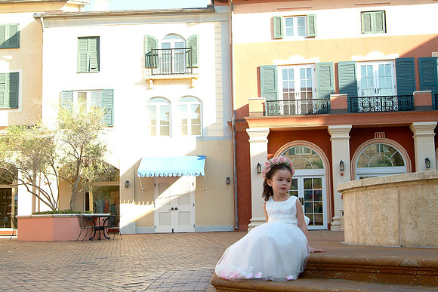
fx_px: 584
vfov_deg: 28.1
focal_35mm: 48
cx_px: 219
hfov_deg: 41.1
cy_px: 146
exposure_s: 1/60
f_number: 6.7
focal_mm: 32
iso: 160
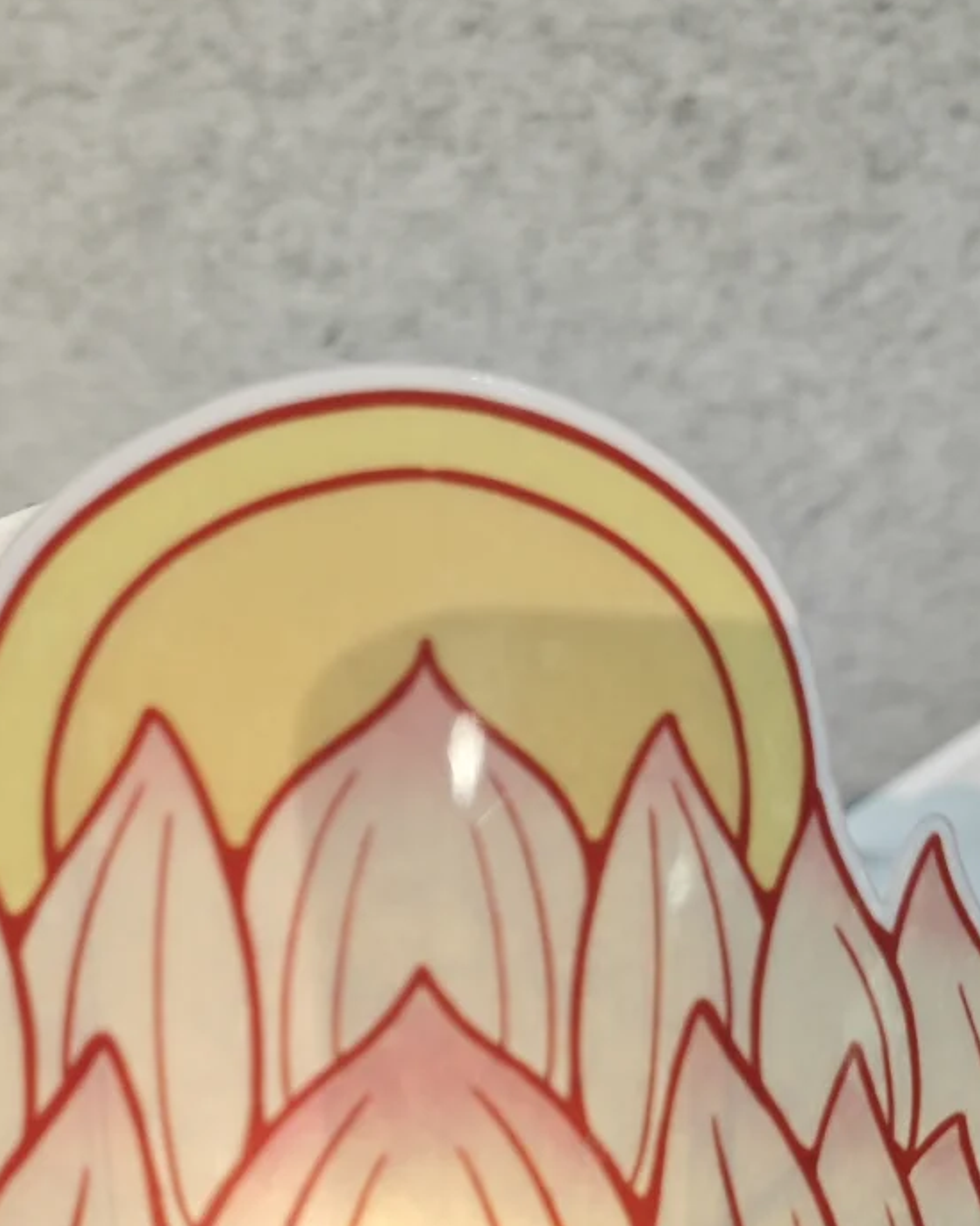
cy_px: 1101
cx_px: 362
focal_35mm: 47
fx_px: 1705
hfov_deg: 31.9
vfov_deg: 37.0
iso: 200
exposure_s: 1/100
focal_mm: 5.43
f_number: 1.8
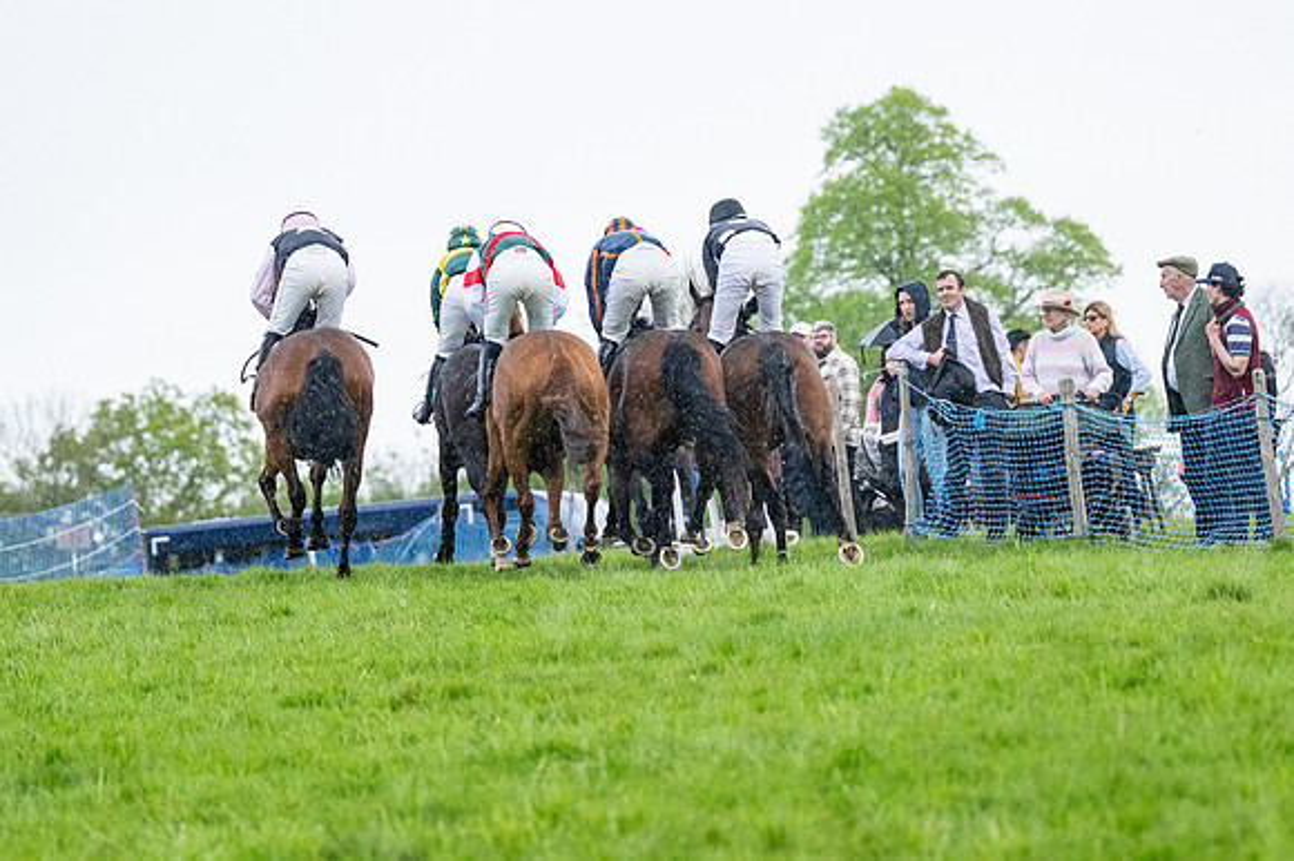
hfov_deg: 9.2
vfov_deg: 6.1
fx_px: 8083
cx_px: 647
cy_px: 430
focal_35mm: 225
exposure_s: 1/1600
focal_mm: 150
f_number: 4
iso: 2000
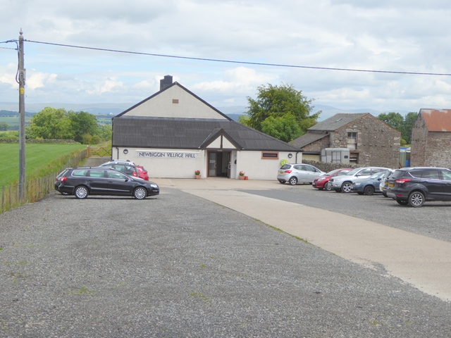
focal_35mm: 54
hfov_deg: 35.5
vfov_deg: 27.0
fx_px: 704
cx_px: 226
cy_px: 169
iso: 100
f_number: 4.1
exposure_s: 1/640
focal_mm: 9.6
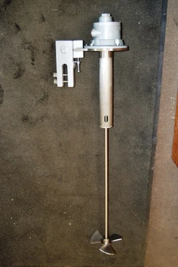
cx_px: 89
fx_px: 256
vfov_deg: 55.1
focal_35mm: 34
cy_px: 134
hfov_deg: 38.3
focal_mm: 23
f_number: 3.8
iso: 450
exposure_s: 1/60
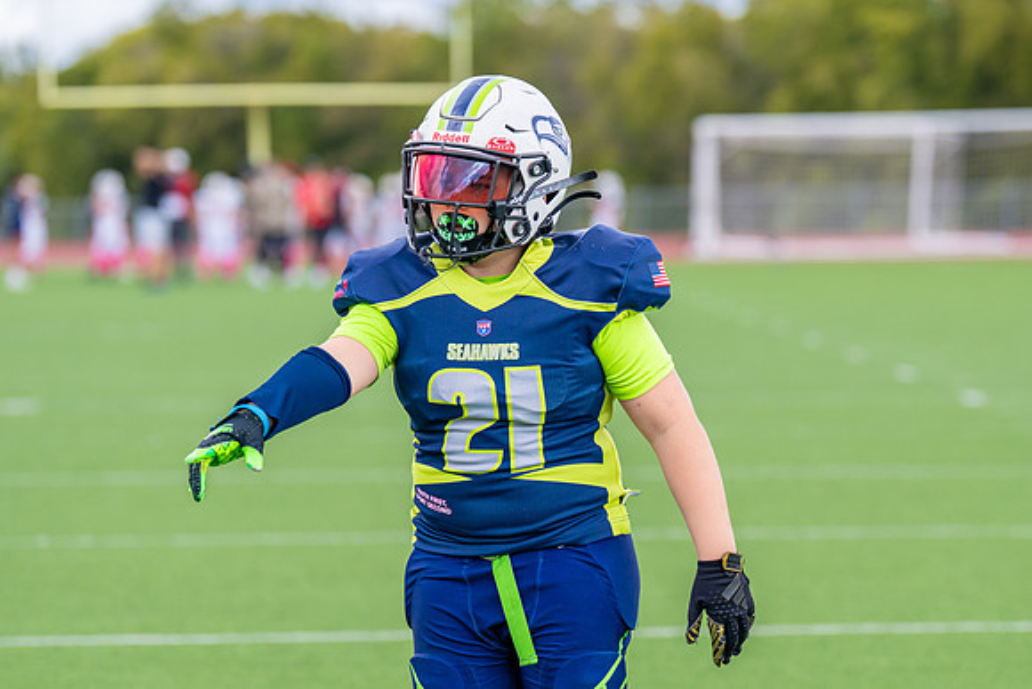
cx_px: 561
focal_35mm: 193
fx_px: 5524
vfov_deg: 7.1
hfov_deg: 10.7
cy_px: 451
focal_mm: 122
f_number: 2.8
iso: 320
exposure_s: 1/2000
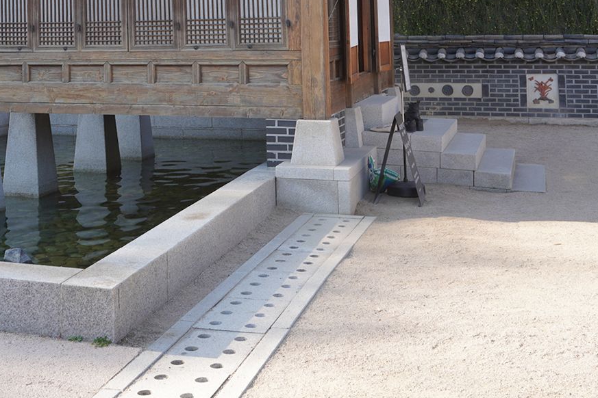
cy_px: -43
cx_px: 153
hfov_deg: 35.5
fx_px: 914
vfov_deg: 23.1
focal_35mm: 55
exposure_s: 1/100
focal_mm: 24
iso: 100
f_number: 6.3
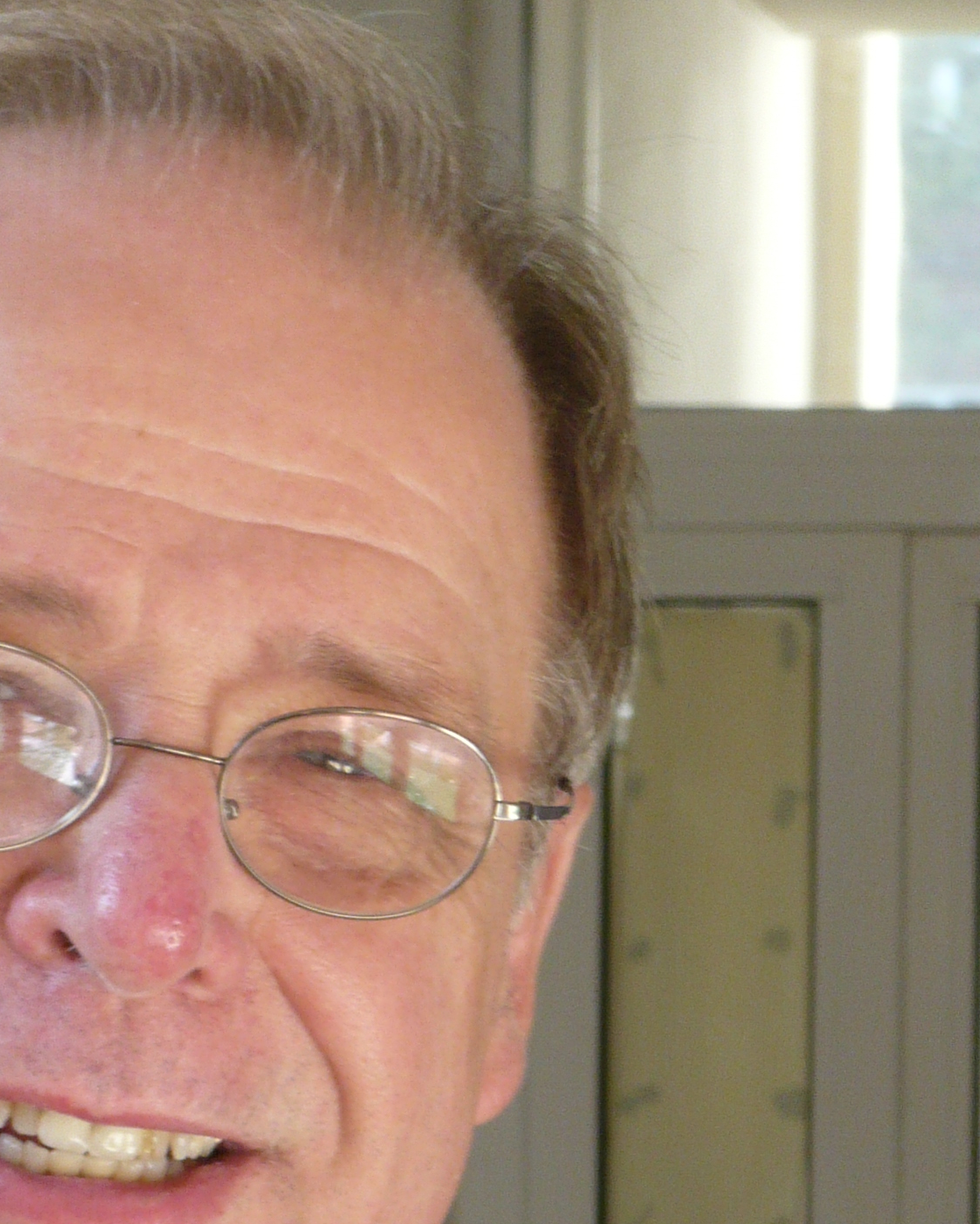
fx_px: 7795
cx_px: 125
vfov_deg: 8.9
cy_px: 1132
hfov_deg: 7.2
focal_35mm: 215
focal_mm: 16.4
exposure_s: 1/30
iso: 160
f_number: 5.6
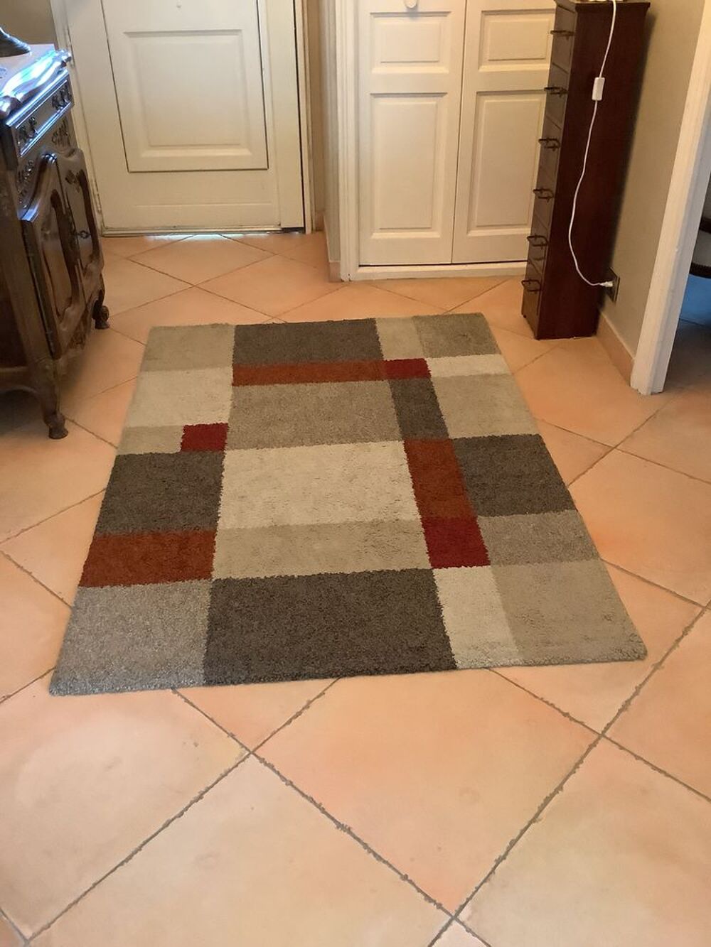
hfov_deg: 45.4
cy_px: 474
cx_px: 356
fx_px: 849
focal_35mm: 31
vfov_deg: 58.3
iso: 400
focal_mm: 3.3
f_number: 2.4
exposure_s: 1/60
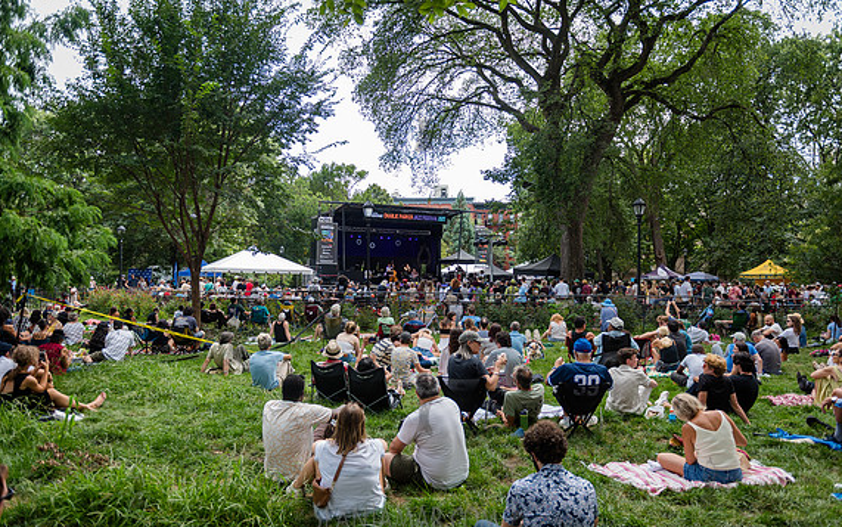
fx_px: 643
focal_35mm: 28
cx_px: 423
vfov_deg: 44.5
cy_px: 268
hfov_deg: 66.5
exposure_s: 1/800
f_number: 2.8
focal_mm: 27
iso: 200
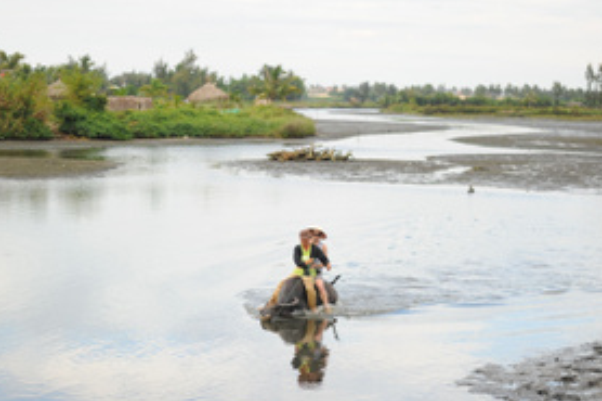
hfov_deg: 25.1
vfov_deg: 16.7
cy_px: 300
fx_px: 1354
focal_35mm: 81
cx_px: 303
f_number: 1.8
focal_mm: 50
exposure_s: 1/2000
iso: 250
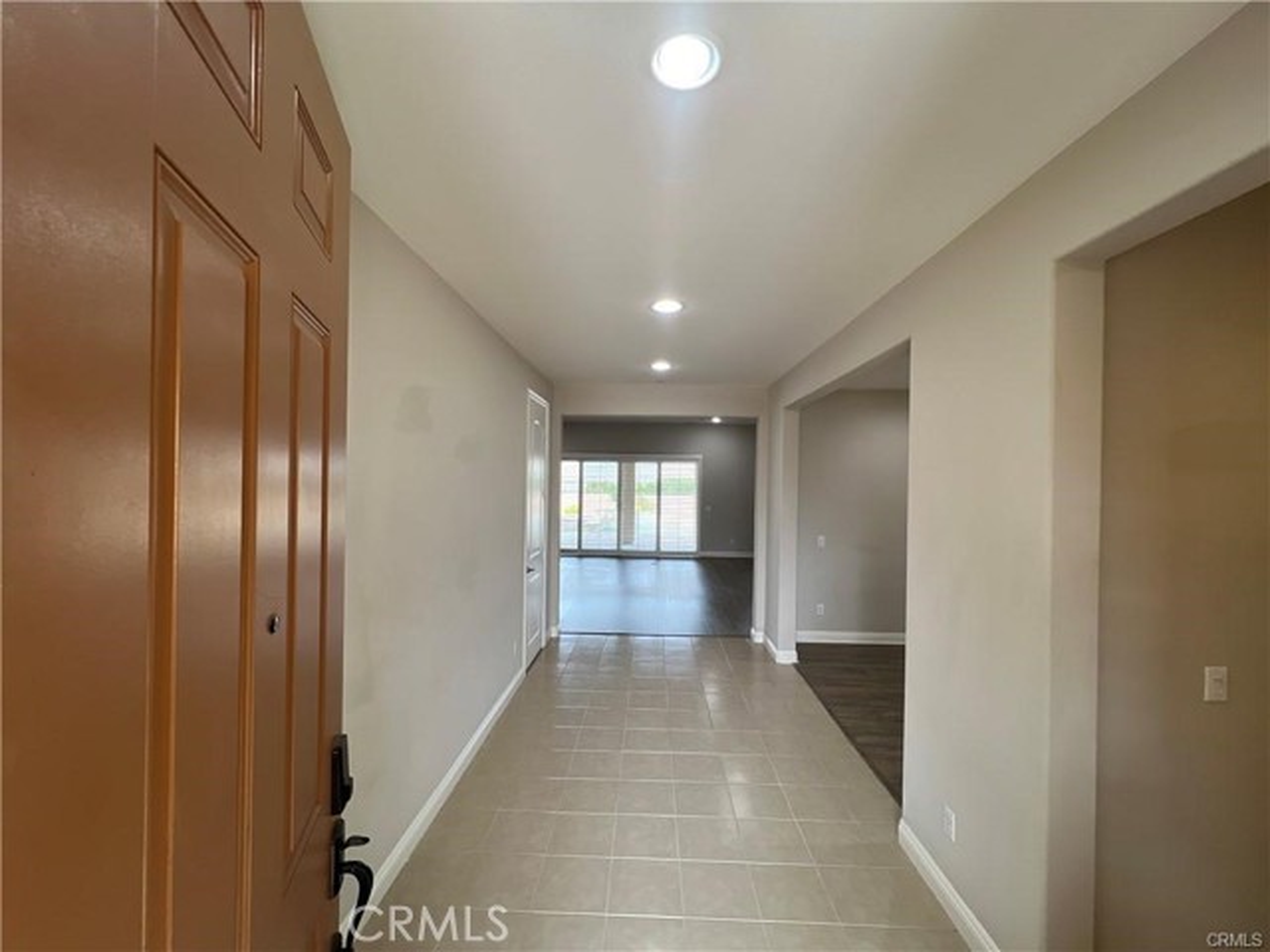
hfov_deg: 106.2
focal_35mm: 13
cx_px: 635
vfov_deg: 89.9
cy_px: 476
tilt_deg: -0.1
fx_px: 477
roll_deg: -0.3
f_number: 1.8
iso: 64
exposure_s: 1/120
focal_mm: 1.57
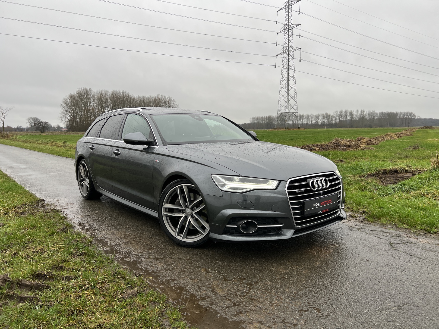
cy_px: 164
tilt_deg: -6.5
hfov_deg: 67.3
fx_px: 330
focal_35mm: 26
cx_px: 220
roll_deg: -0.3
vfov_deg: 53.1
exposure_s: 1/204
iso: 40
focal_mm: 5.7
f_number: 1.5
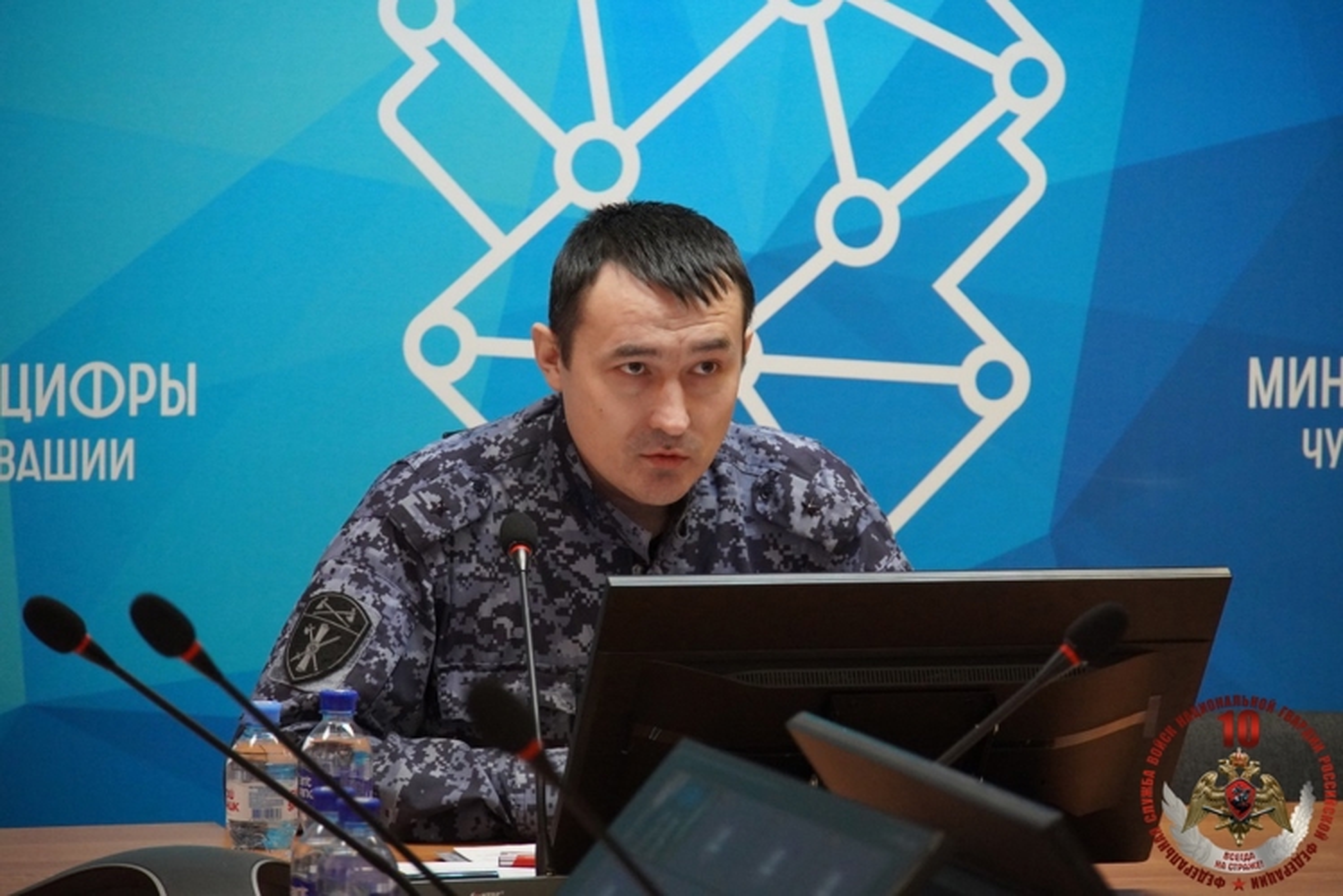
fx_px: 6493
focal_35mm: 174
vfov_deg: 7.9
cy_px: 448
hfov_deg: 11.8
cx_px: 672
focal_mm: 116
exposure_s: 1/200
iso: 4000
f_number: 5.6
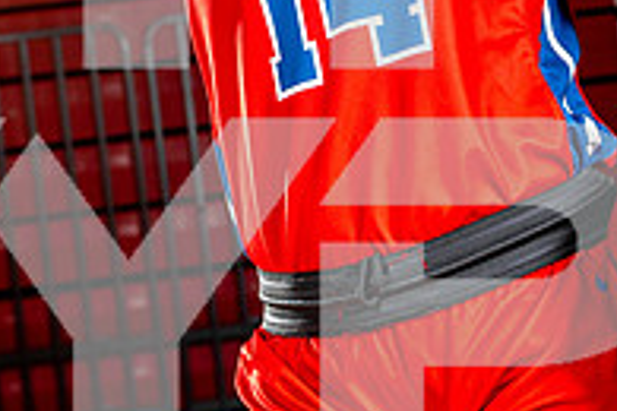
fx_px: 2348
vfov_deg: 9.9
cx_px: 269
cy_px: -96
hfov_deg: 15.0
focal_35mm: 137
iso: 100
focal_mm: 46
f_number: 5.6
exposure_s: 1/125
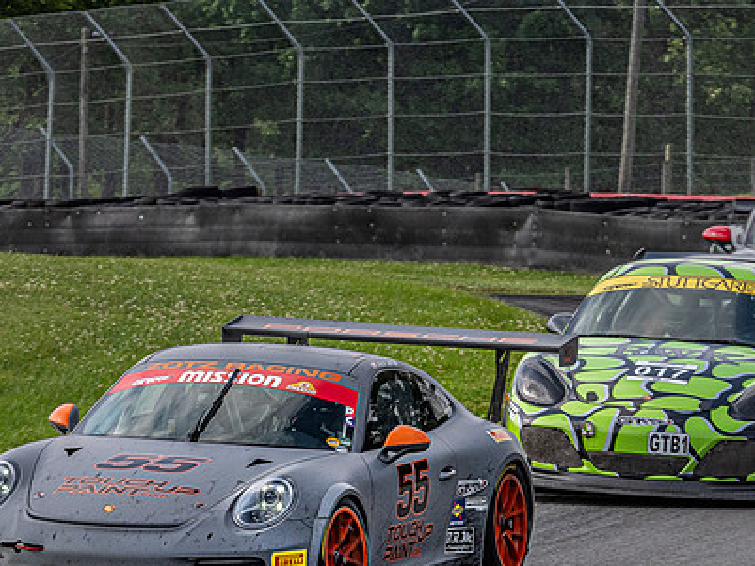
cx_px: 567
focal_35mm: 495
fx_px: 10800
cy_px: 312
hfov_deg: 4.0
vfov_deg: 3.0
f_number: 9
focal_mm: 150
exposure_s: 1/500
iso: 400
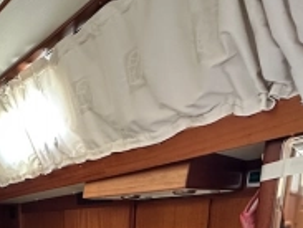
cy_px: 328
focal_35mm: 42
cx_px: 43
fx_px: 368
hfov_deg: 41.9
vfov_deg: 26.5
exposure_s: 1/60
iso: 800
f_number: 2.2
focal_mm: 2.22
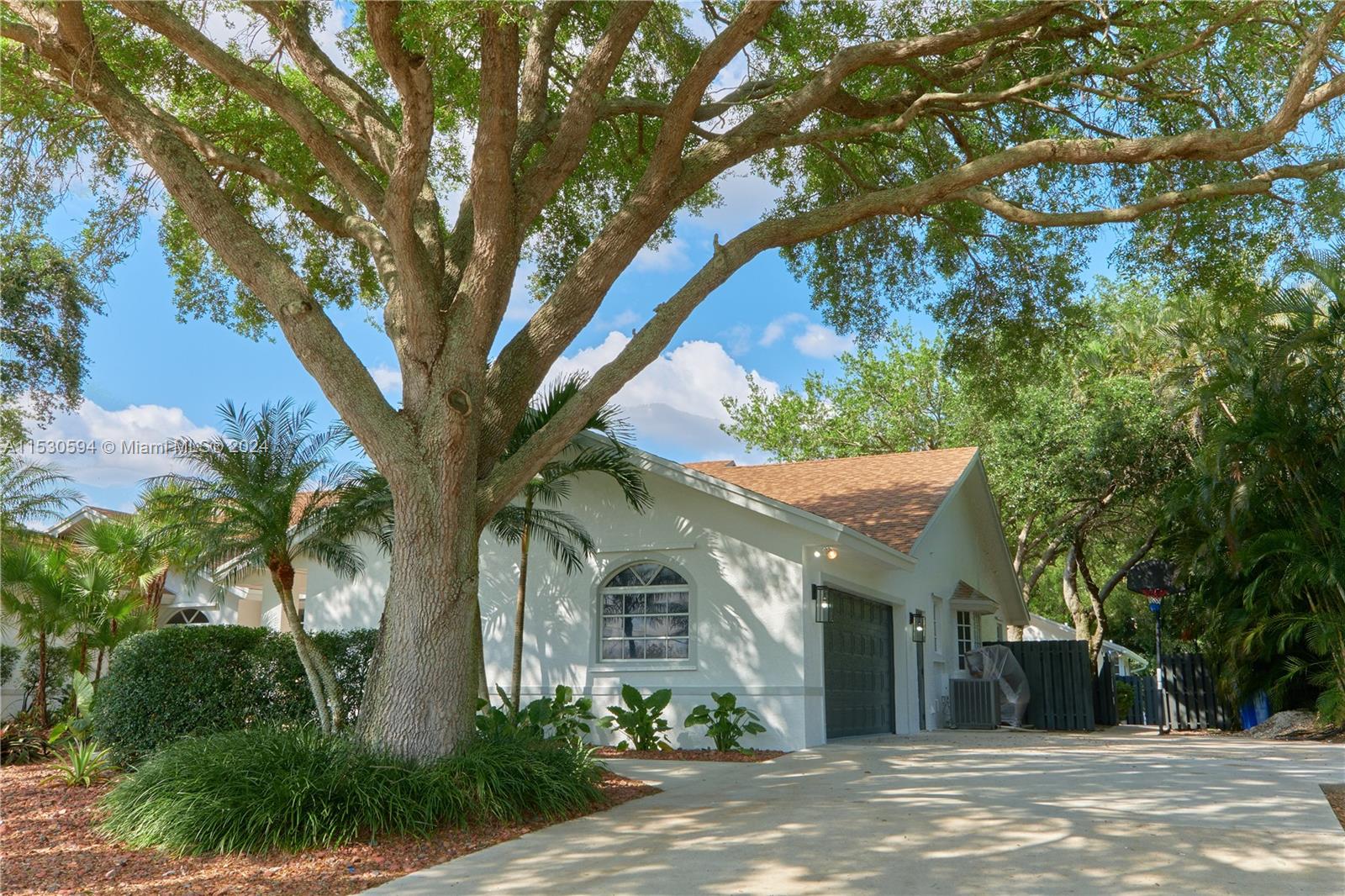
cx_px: 672
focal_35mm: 15
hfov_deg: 100.4
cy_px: 448
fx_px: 560
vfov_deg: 77.3
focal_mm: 10
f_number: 11
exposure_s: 1/750
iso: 640
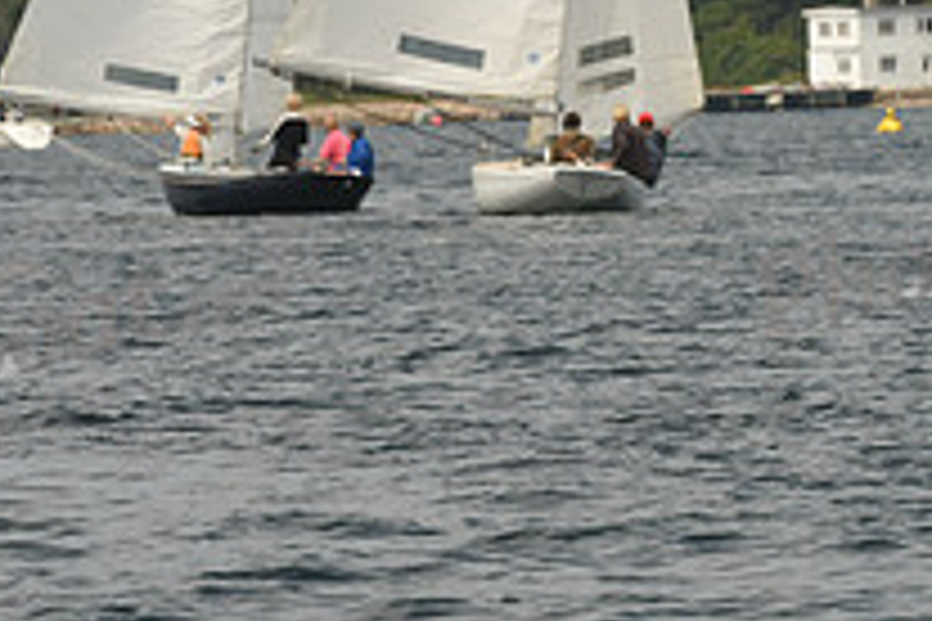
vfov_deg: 1.6
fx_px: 21719
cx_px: 522
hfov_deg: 2.5
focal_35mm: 839
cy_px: 56
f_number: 11
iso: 400
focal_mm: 300
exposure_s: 1/640
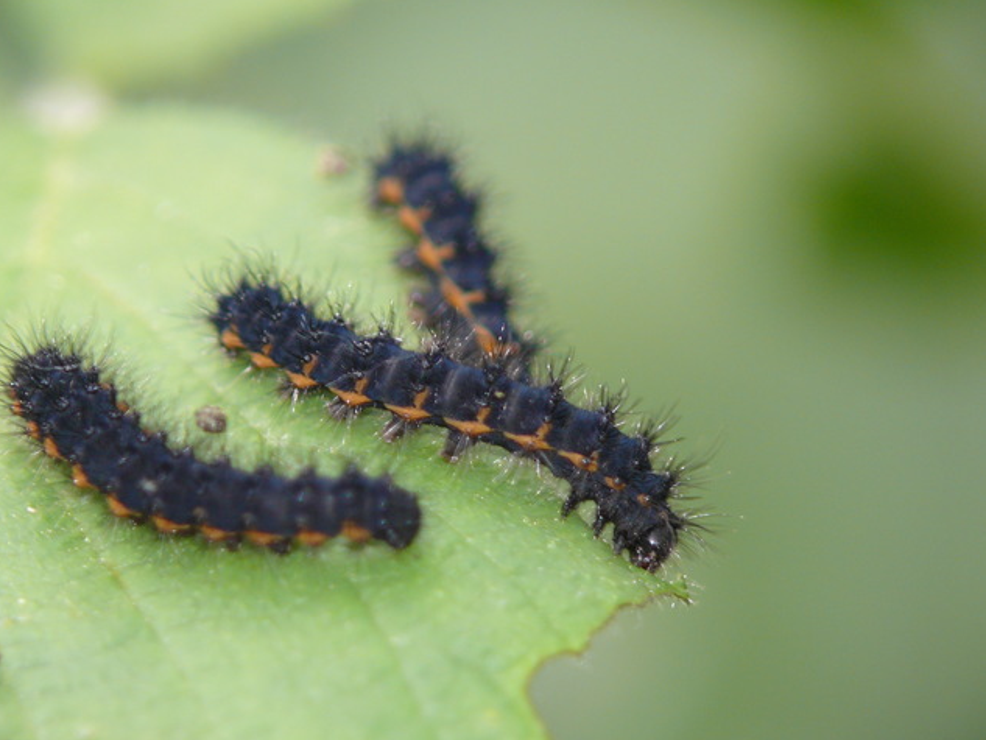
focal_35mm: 512
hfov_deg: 3.9
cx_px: 423
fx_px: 14587
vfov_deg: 2.9
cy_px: 430
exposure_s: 1/80
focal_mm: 80.3
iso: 100
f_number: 3.7
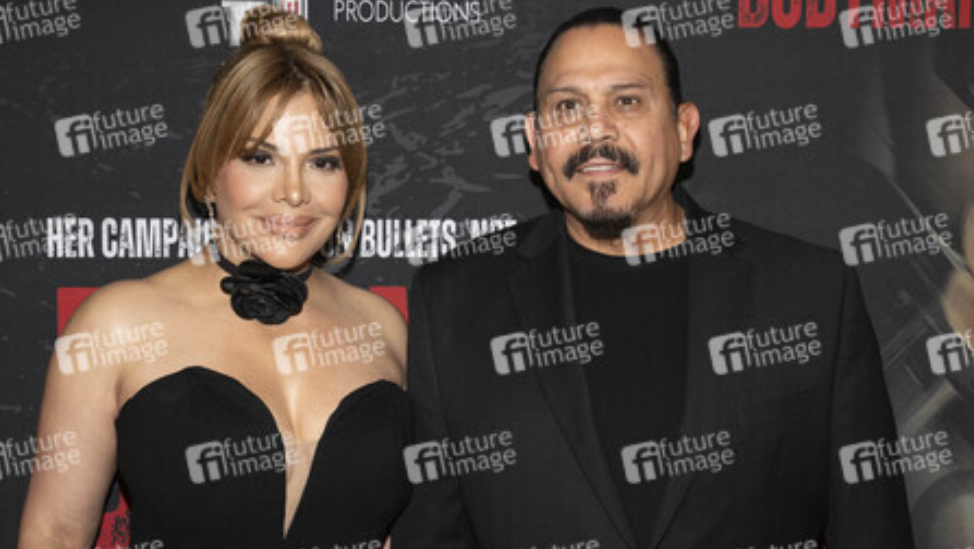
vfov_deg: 21.1
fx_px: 1473
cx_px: 489
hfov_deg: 36.6
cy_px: 294
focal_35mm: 57
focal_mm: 54
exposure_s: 1/200
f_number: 5.6
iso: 800
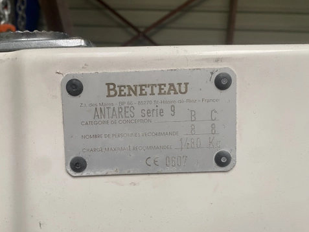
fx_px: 268
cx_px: 132
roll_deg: -1.0
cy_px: 123
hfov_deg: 59.7
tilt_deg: -13.5
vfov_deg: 46.8
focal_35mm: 30
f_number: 1.8
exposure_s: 1/50
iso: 125
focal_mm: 4.25
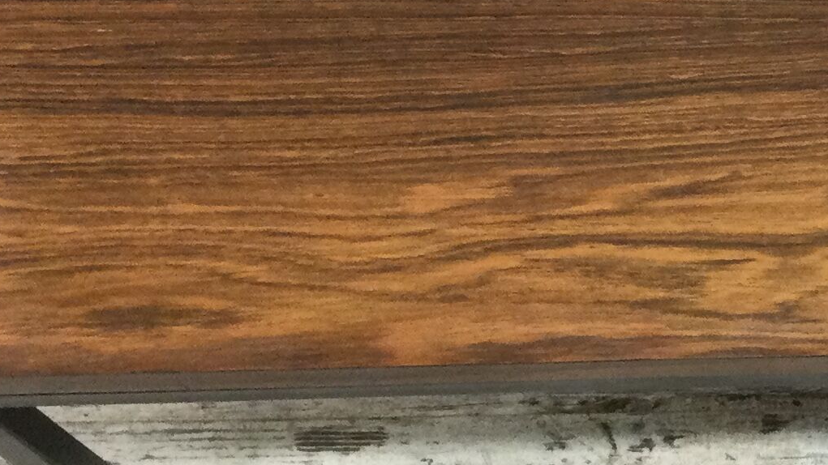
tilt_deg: -65.2
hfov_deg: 18.5
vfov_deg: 11.1
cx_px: 1053
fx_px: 2371
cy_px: 37
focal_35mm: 108
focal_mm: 3.3
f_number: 2.4
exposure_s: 1/33
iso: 125
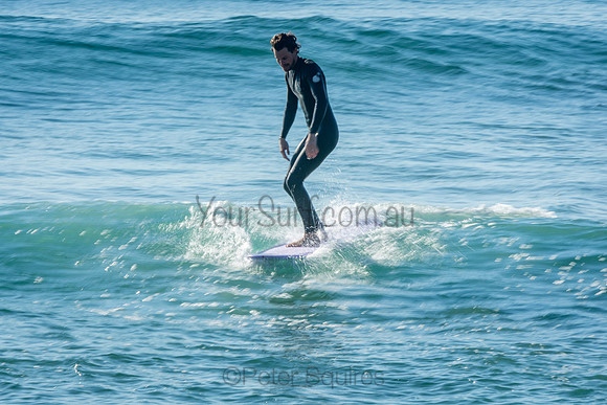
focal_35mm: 480
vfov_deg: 2.9
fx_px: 8095
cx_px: 304
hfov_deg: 4.3
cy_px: 202
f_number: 25
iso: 100
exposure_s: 1/30
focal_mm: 320
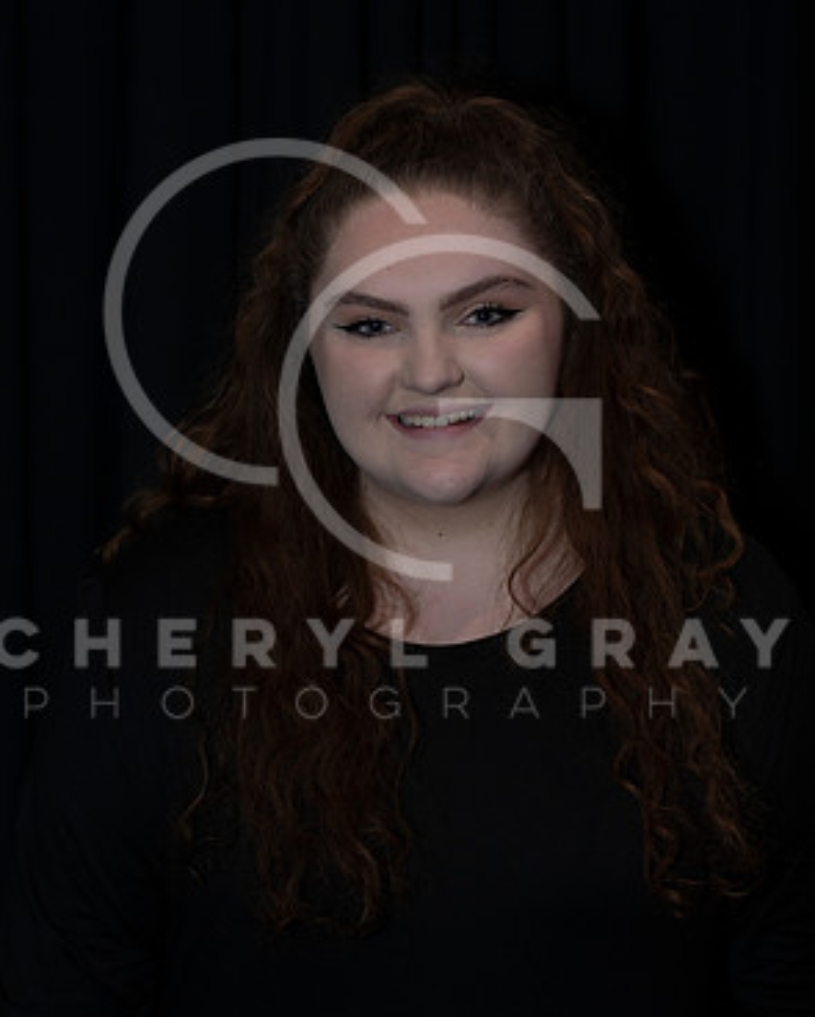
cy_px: 434
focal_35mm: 86
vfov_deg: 22.2
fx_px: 2590
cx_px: 403
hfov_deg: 17.9
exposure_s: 1/400
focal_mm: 50
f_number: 2.8
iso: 250
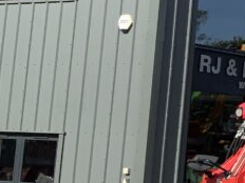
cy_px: 40
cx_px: 511
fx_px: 906
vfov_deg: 11.5
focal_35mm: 128
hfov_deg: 13.1
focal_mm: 3
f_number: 1.8
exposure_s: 1/1848
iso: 16
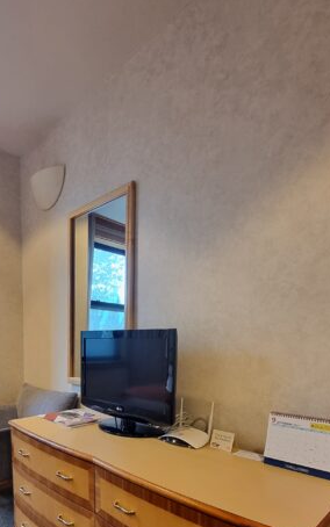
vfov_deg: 77.6
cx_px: 134
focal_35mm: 21
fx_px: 302
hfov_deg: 56.9
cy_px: 380
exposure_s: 1/30
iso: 400
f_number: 2.2
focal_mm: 2.2
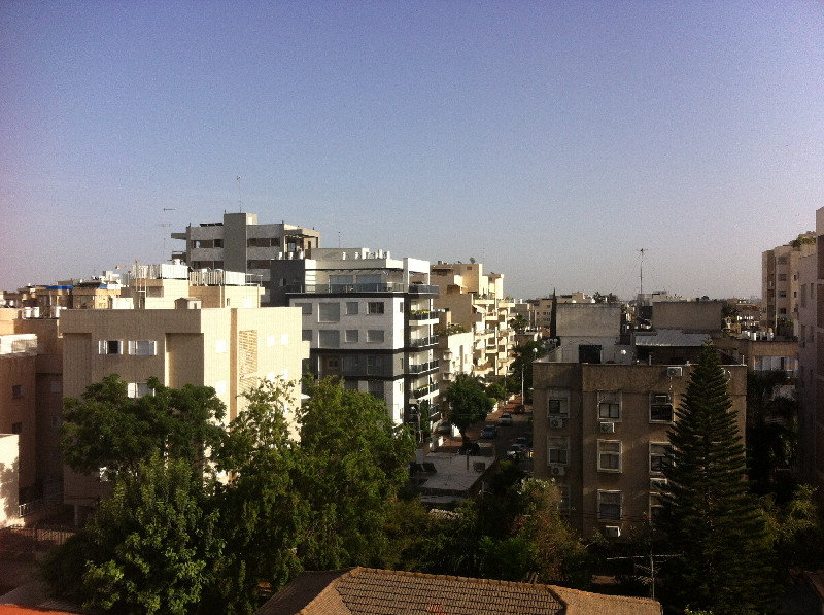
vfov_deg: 40.6
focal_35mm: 35
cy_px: 308
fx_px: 832
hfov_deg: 52.7
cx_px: 412
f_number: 2.8
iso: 80
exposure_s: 1/1774
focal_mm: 3.85
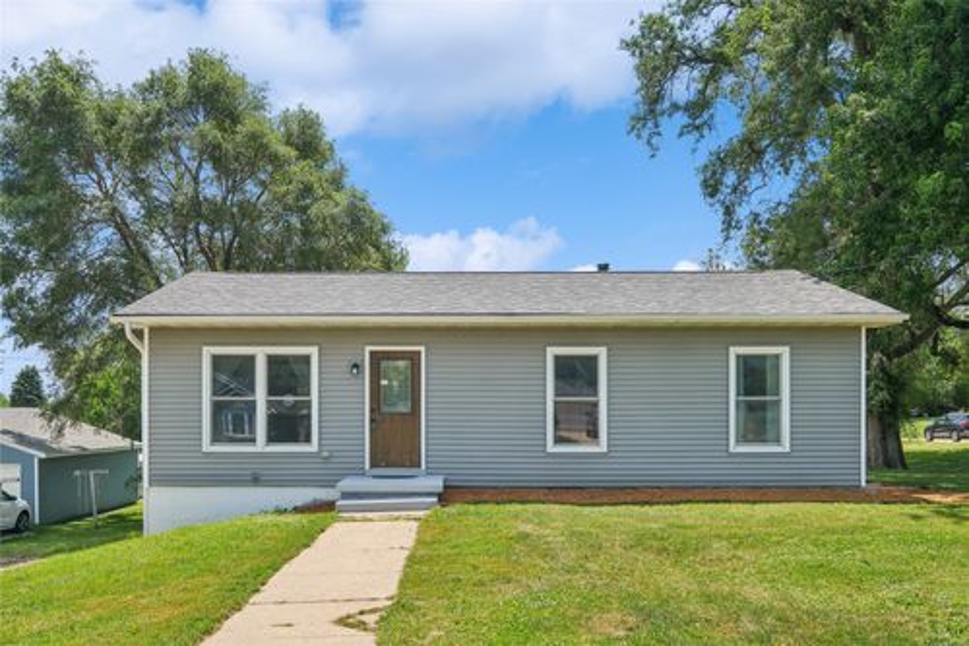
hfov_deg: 60.3
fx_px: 834
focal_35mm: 31
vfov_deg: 42.3
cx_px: 484
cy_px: 323
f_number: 9
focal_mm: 20.9
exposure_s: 1/500
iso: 400
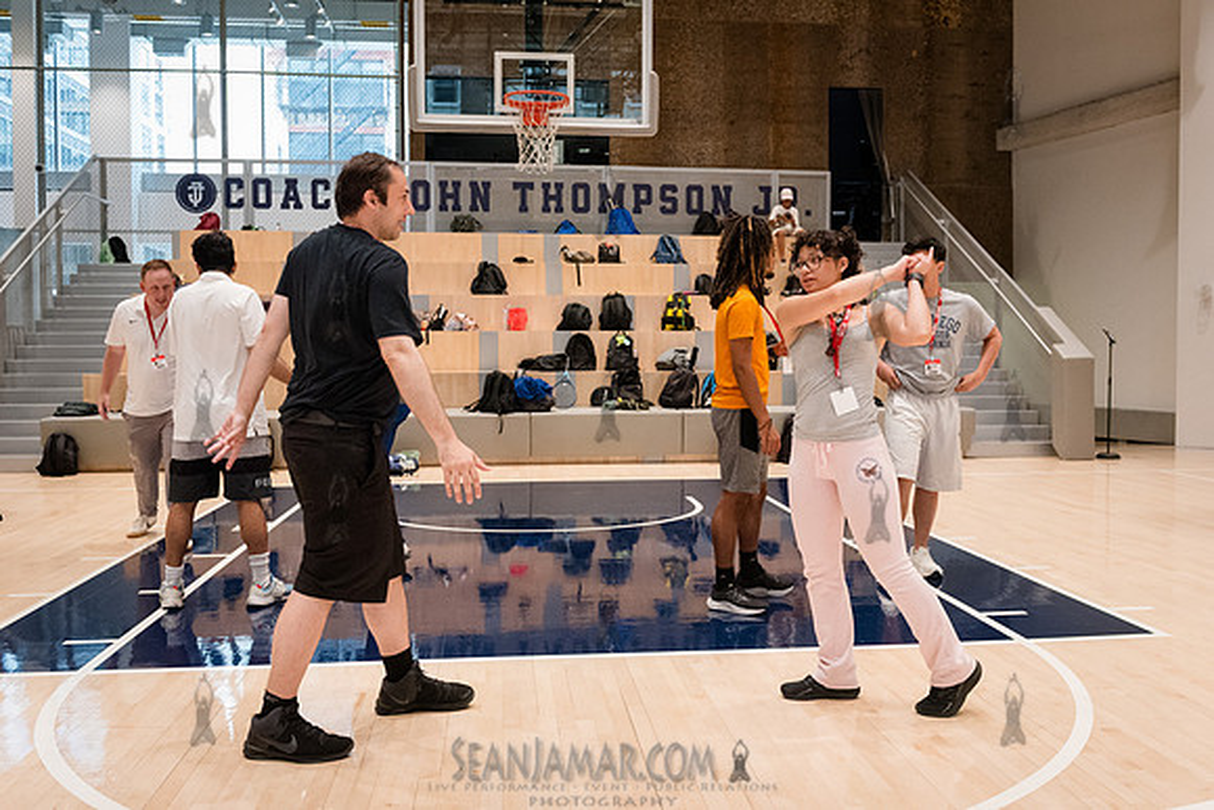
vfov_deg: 37.7
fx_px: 1185
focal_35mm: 35
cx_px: 640
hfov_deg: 54.2
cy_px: 395
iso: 5000
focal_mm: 31
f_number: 4
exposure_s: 1/400
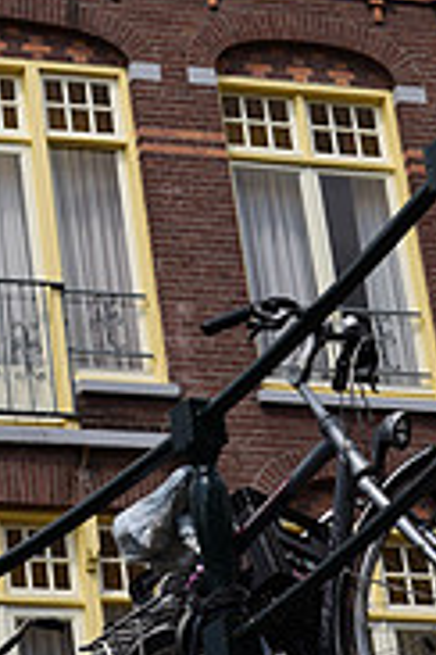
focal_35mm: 197
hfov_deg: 6.9
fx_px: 3579
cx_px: -134
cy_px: -301
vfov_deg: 10.1
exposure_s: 1/400
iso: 110
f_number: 9
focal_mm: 62
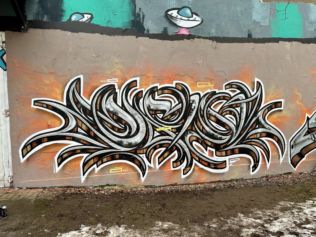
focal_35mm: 24
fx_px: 219
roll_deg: +1.1
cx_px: 158
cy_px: 118
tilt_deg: -2.8
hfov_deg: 71.6
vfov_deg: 56.8
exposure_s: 1/121
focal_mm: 6.86
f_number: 1.78
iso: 160
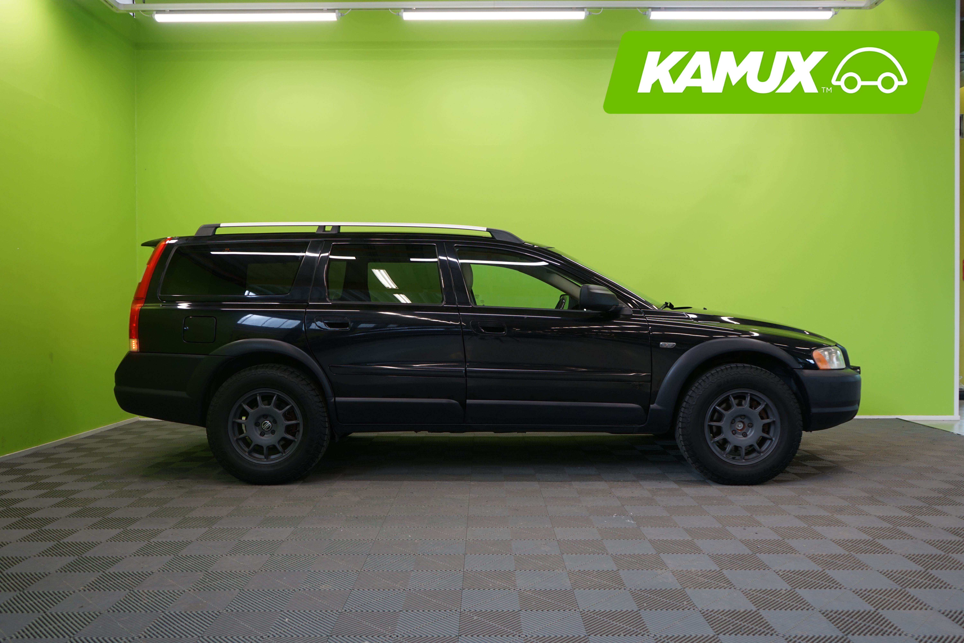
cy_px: 322
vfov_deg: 46.4
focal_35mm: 28
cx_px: 482
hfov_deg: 65.5
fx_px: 750
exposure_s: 1/30
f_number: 5.6
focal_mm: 28
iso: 400
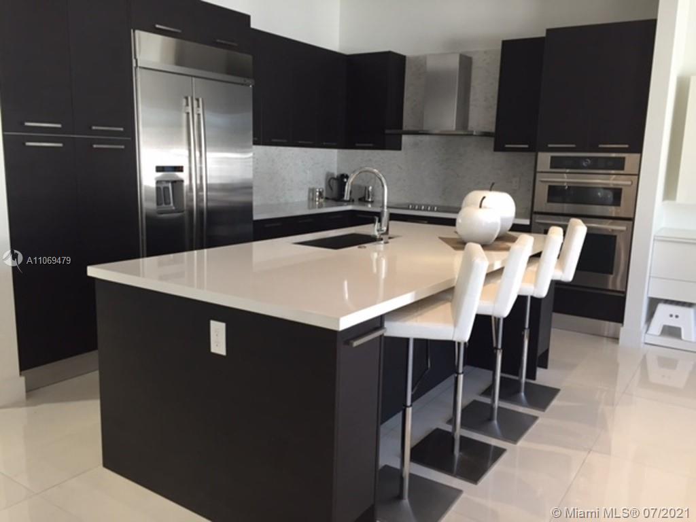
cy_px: 261
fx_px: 583
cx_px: 348
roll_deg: -1.7
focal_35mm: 29
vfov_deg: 48.2
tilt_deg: -8.8
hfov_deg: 61.7
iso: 100
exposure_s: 1/30
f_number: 2.2
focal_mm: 4.15
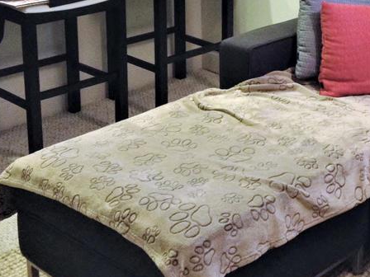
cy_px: 12
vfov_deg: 18.1
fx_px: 855
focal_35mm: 80
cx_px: 320
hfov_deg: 23.9
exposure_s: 1/20
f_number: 2.4
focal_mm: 4.28
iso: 200
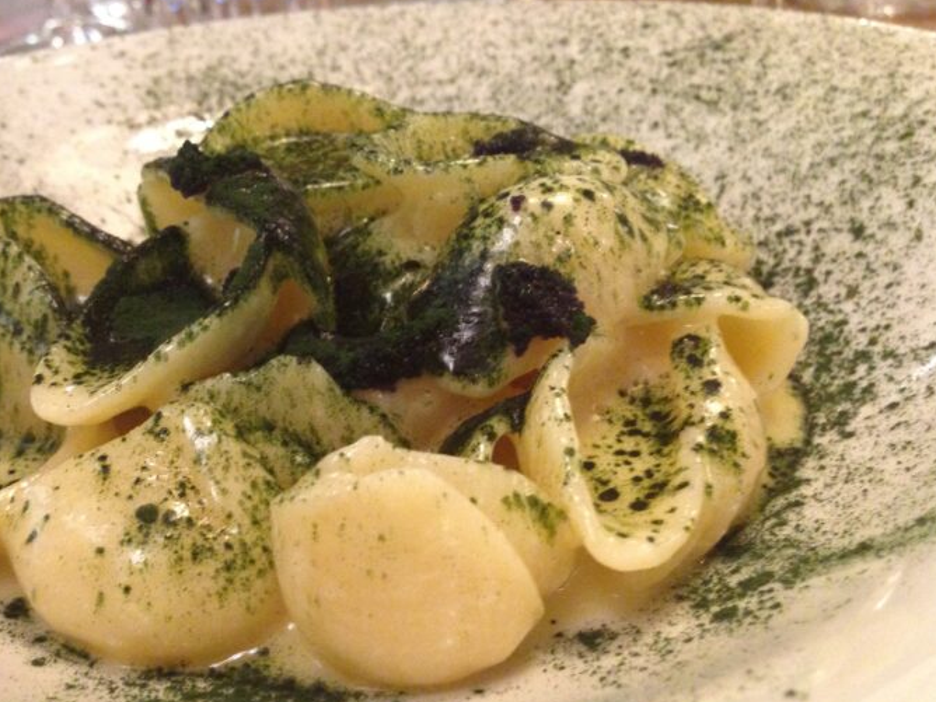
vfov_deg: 34.3
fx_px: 1136
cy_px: 339
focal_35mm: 42
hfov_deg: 44.6
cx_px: 381
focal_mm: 4.12
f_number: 2.4
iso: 400
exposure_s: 1/15
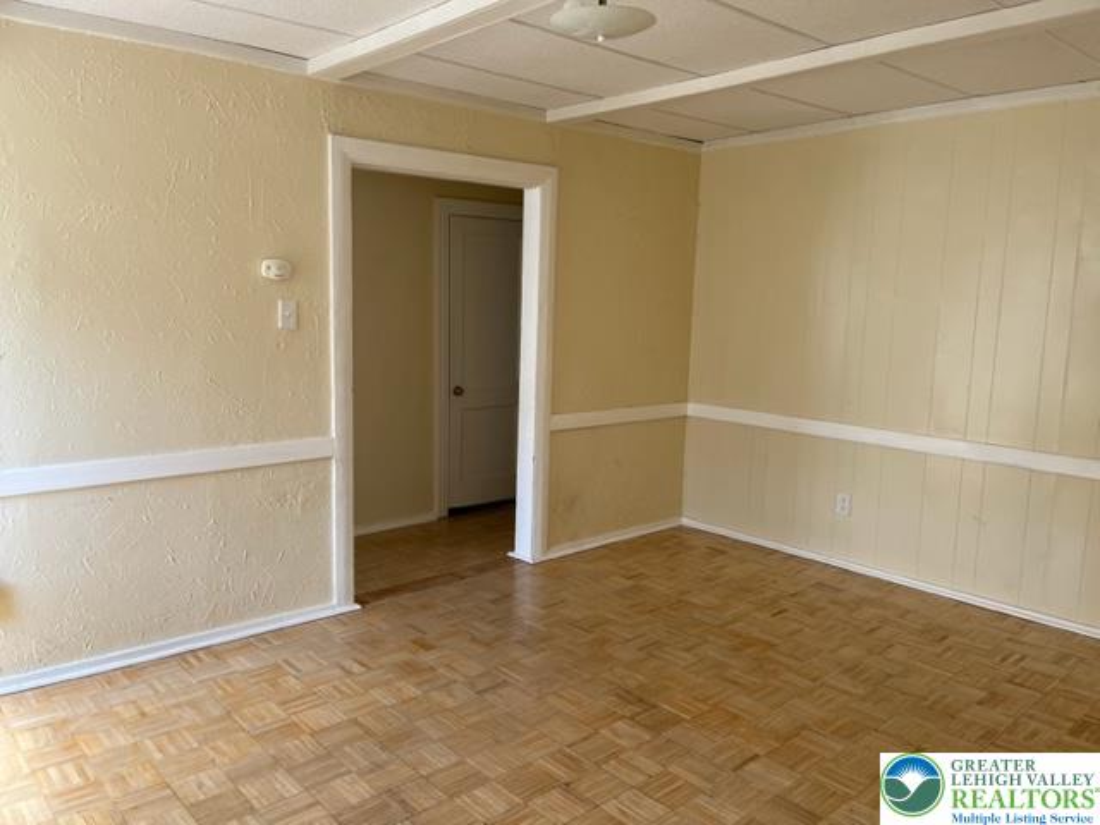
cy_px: 412
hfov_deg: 67.3
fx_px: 826
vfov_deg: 53.1
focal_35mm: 26
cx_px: 550
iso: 64
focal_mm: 5.1
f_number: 1.6
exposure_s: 1/144
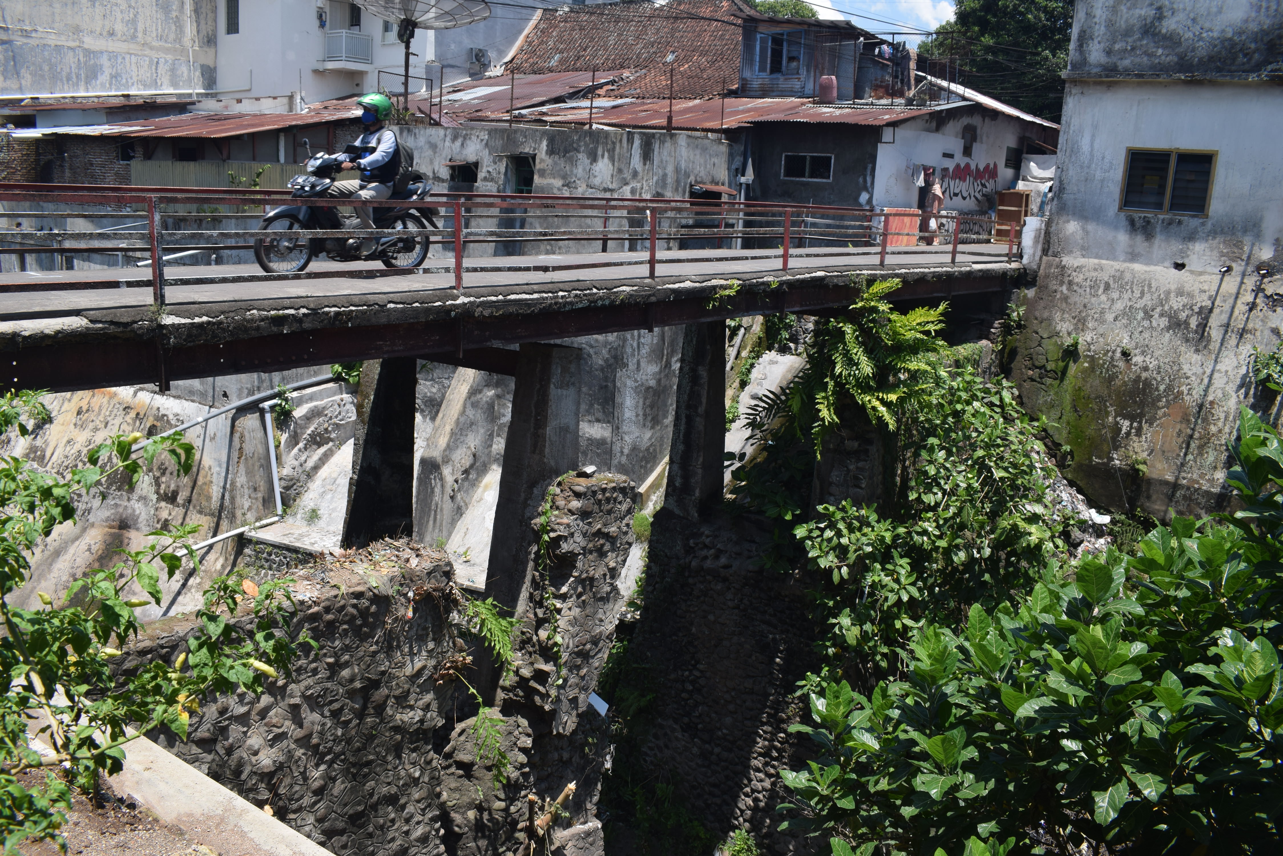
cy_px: 428
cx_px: 642
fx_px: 962
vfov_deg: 48.0
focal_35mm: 27
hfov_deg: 67.4
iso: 200
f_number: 8
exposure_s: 1/320
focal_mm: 18
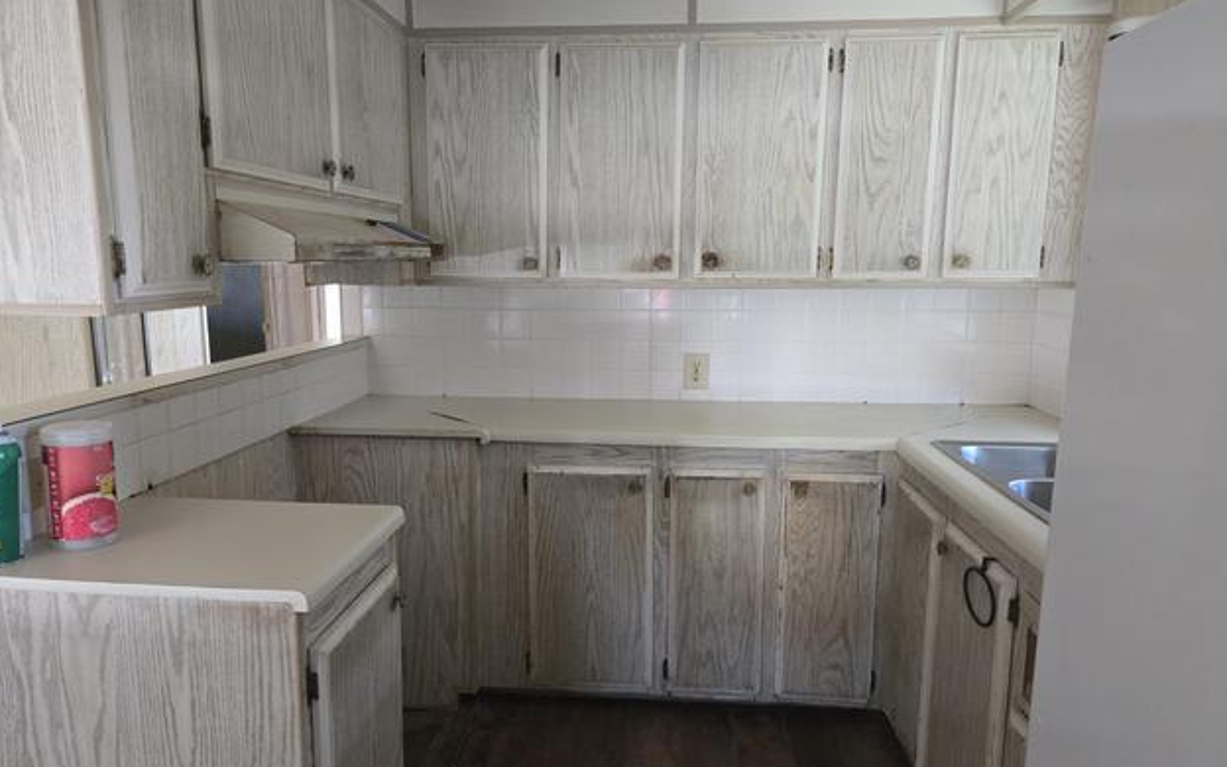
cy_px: 403
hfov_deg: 72.5
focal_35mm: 25
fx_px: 836
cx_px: 615
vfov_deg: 49.3
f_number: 1.8
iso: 640
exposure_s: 1/60
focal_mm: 5.4
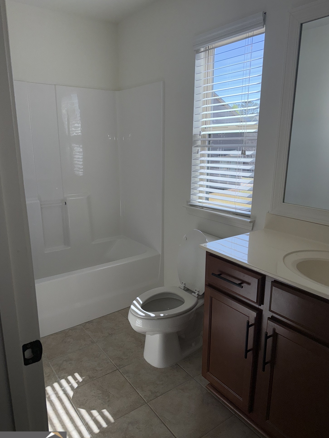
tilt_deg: -14.1
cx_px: 170
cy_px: 226
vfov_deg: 69.4
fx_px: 317
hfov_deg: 54.9
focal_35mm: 25
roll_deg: -1.0
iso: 50
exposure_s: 1/1789
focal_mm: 6.76
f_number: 1.78
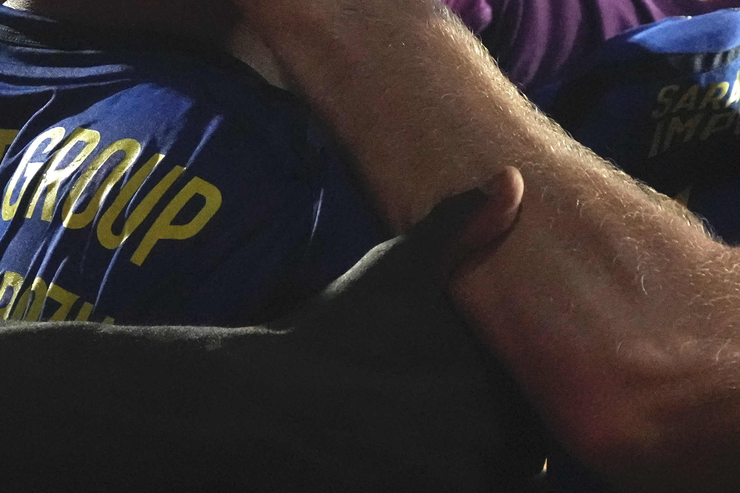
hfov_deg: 2.9
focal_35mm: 716
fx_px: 14718
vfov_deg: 1.9
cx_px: 238
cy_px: 163
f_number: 6.3
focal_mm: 200
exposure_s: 1/1250
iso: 8000
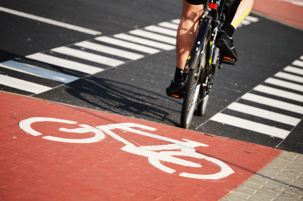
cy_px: 100
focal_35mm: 232
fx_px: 1955
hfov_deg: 8.9
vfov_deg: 5.9
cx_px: 152
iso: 100
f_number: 5.6
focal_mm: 155
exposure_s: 1/800
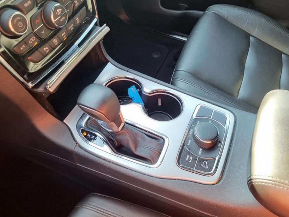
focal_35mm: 26
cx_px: 144
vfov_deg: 53.1
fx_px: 217
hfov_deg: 67.3
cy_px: 108
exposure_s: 1/120
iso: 100
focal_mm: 5.4
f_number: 1.8
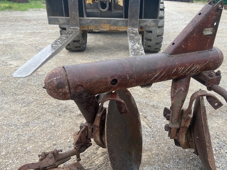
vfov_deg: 42.8
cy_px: 101
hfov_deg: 54.9
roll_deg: -3.4
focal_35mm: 33
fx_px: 216
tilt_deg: -27.8
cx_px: 137
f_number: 1.8
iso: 80
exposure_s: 1/121
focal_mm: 4.25
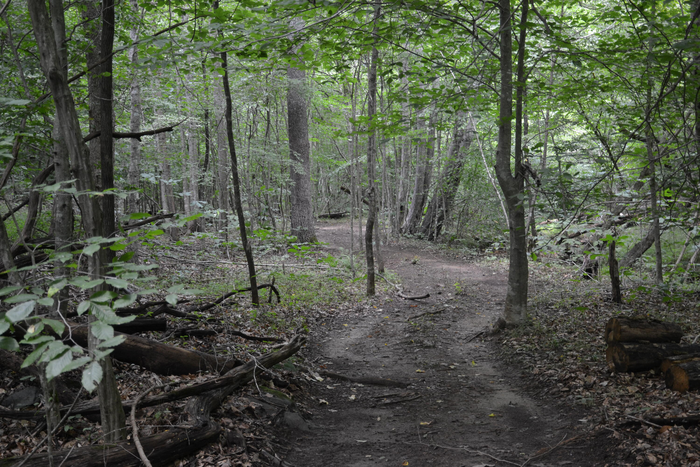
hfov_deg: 35.1
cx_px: 350
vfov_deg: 23.8
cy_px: 234
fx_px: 1108
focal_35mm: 57
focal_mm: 38
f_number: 4.2
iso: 400
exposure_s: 1/40
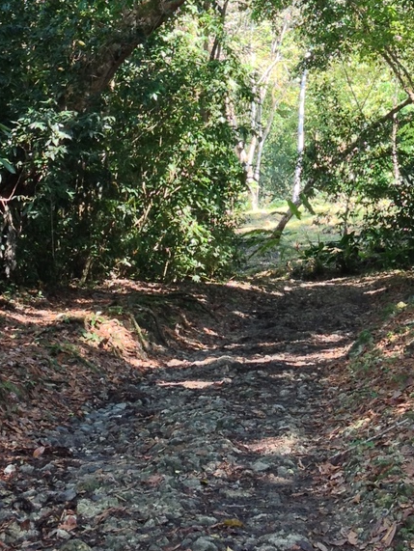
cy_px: -78
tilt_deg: +17.6
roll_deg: +0.9
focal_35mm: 98
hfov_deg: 15.1
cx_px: 235
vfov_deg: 19.1
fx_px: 1561
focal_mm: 4.28
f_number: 2.4
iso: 50
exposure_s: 1/60
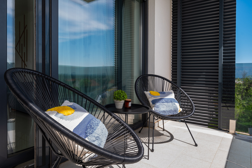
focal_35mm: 24
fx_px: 168
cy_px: 84
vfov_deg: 53.2
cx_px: 126
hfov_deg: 73.7
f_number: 7.1
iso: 100
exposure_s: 1/160
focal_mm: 24
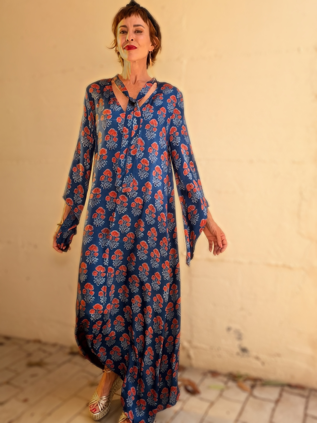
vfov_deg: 60.0
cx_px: 158
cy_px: 212
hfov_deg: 46.8
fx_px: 366
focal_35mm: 30
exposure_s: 1/463
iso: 32
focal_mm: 2.71
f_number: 1.9
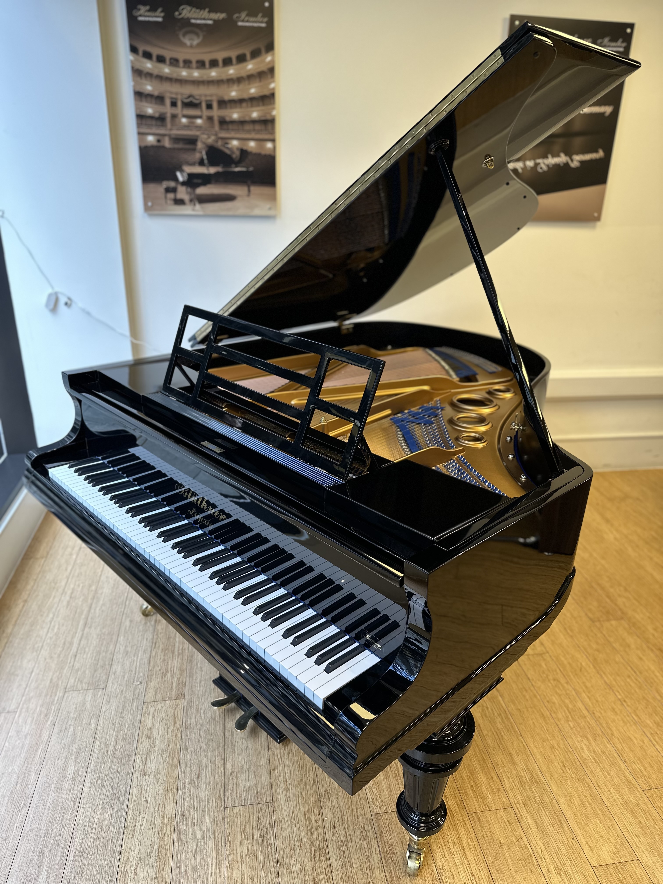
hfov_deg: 56.8
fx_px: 613
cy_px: 442
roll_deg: -1.1
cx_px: 332
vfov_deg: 71.6
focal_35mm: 24
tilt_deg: -23.4
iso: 64
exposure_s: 1/125
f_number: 1.78
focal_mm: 6.86
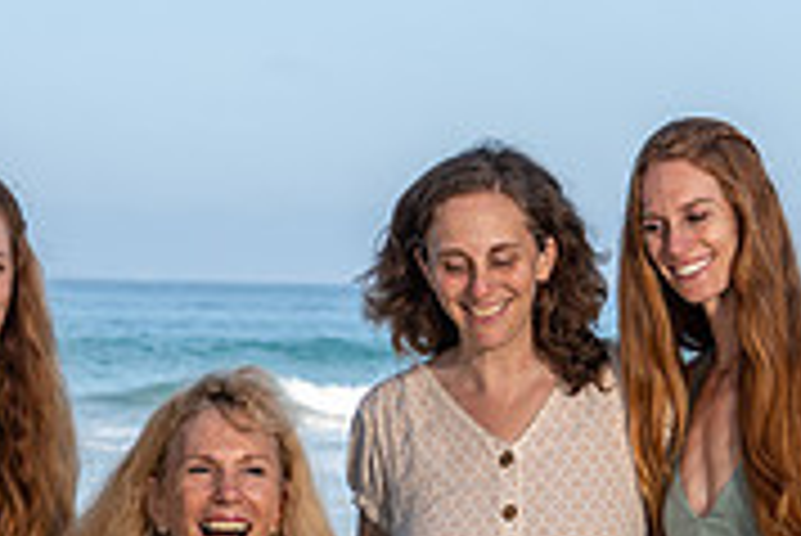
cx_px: 306
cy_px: 777
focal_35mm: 251
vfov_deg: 5.4
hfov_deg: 8.2
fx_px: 5589
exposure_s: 1/250
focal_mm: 77
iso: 160
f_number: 7.1
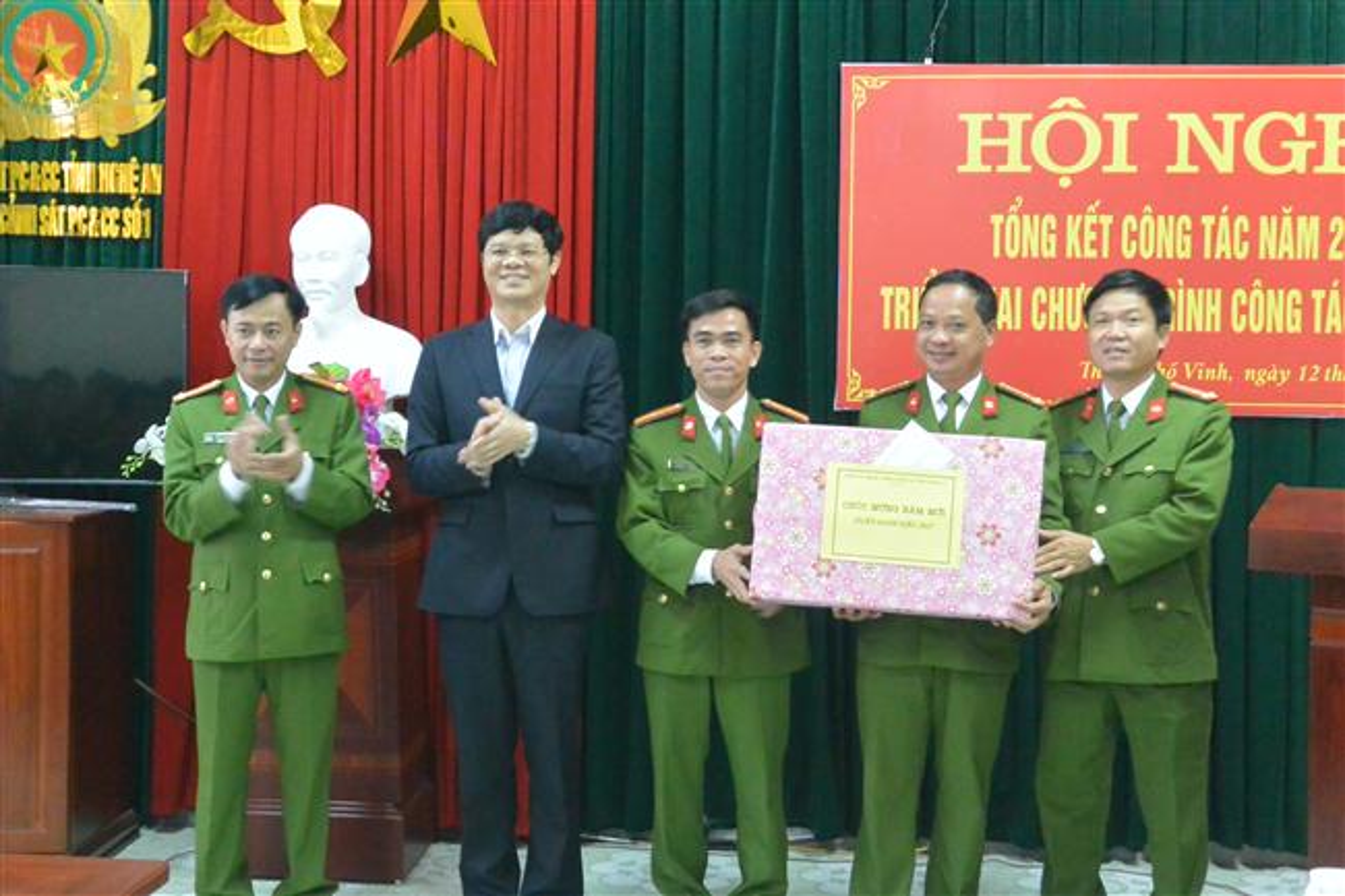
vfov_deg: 30.5
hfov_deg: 44.5
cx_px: 672
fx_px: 1643
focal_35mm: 44
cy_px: 448
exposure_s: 1/30
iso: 2500
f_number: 4.2
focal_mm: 16.3
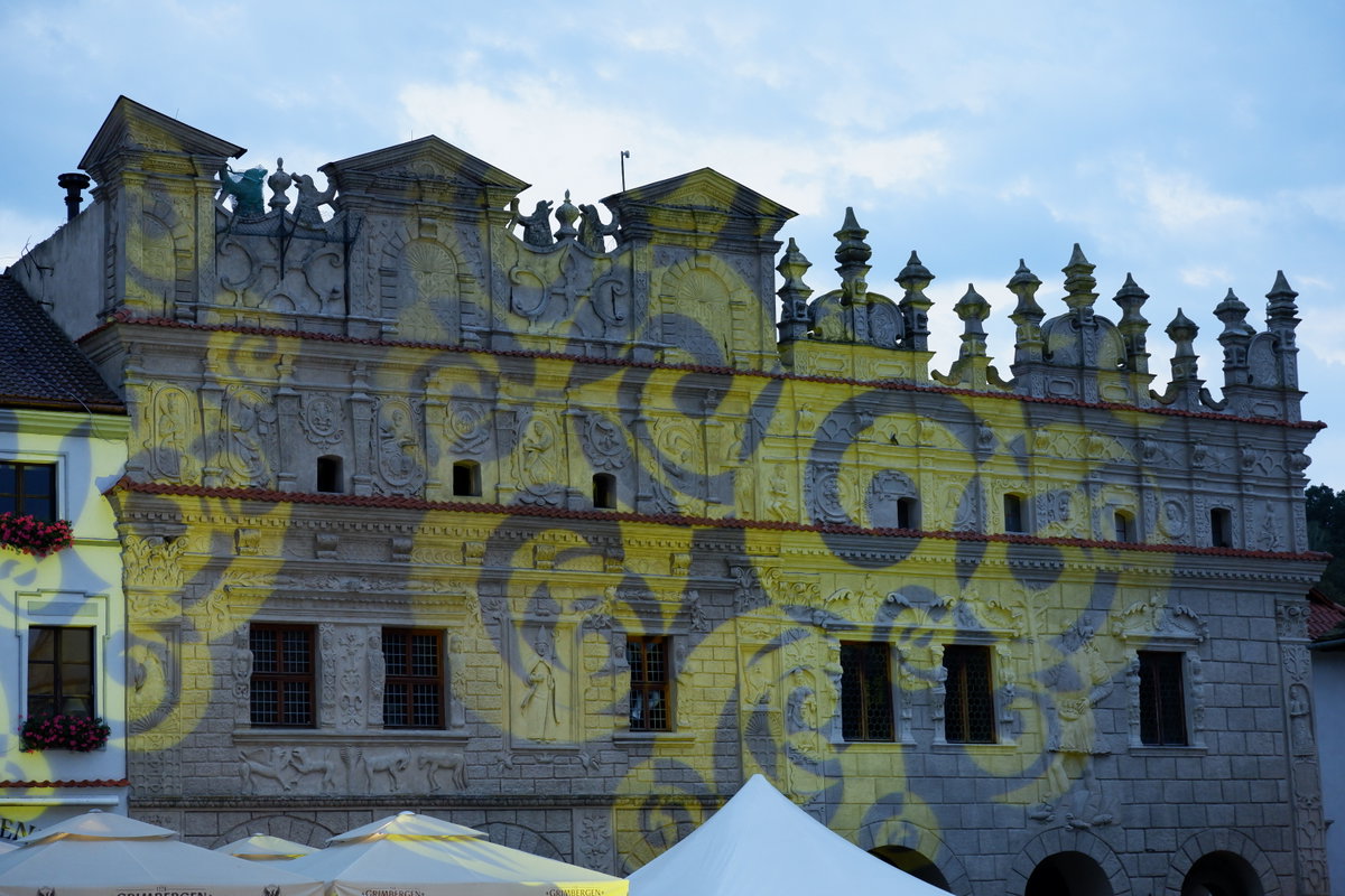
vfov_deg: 18.2
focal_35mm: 75
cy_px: 448
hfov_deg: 27.0
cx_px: 672
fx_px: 2802
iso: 800
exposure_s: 1/25
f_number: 4.5
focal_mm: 50
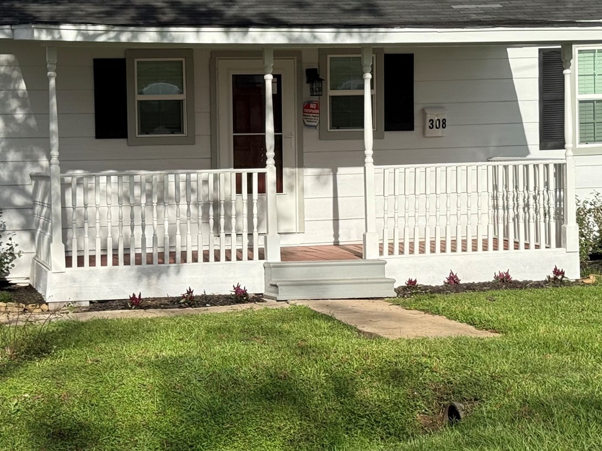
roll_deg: +0.9
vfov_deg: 16.4
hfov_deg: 21.7
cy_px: 224
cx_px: 239
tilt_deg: -3.0
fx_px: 1565
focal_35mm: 90
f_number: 1.78
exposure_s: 1/4878
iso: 64
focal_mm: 6.76
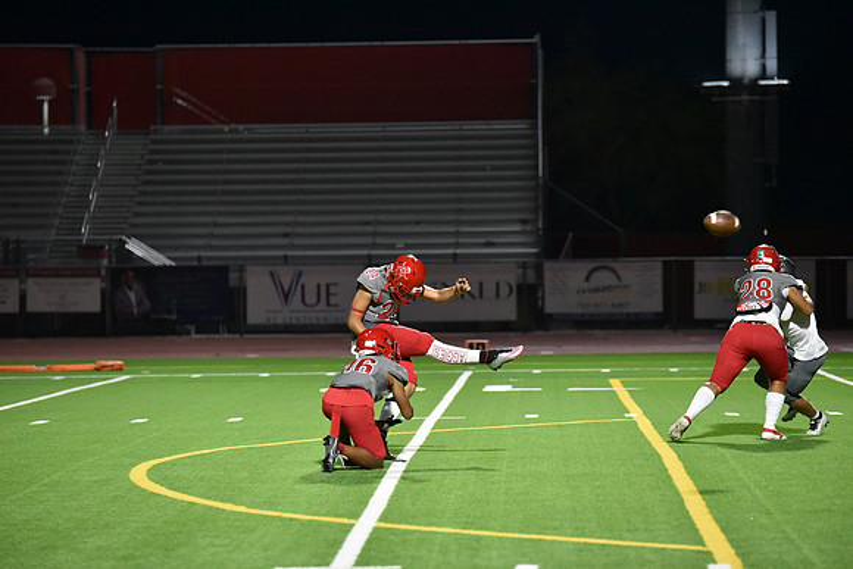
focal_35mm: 165
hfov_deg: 12.4
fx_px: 3910
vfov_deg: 8.3
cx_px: 426
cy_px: 284
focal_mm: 165
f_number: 2.8
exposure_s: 1/1000
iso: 10000
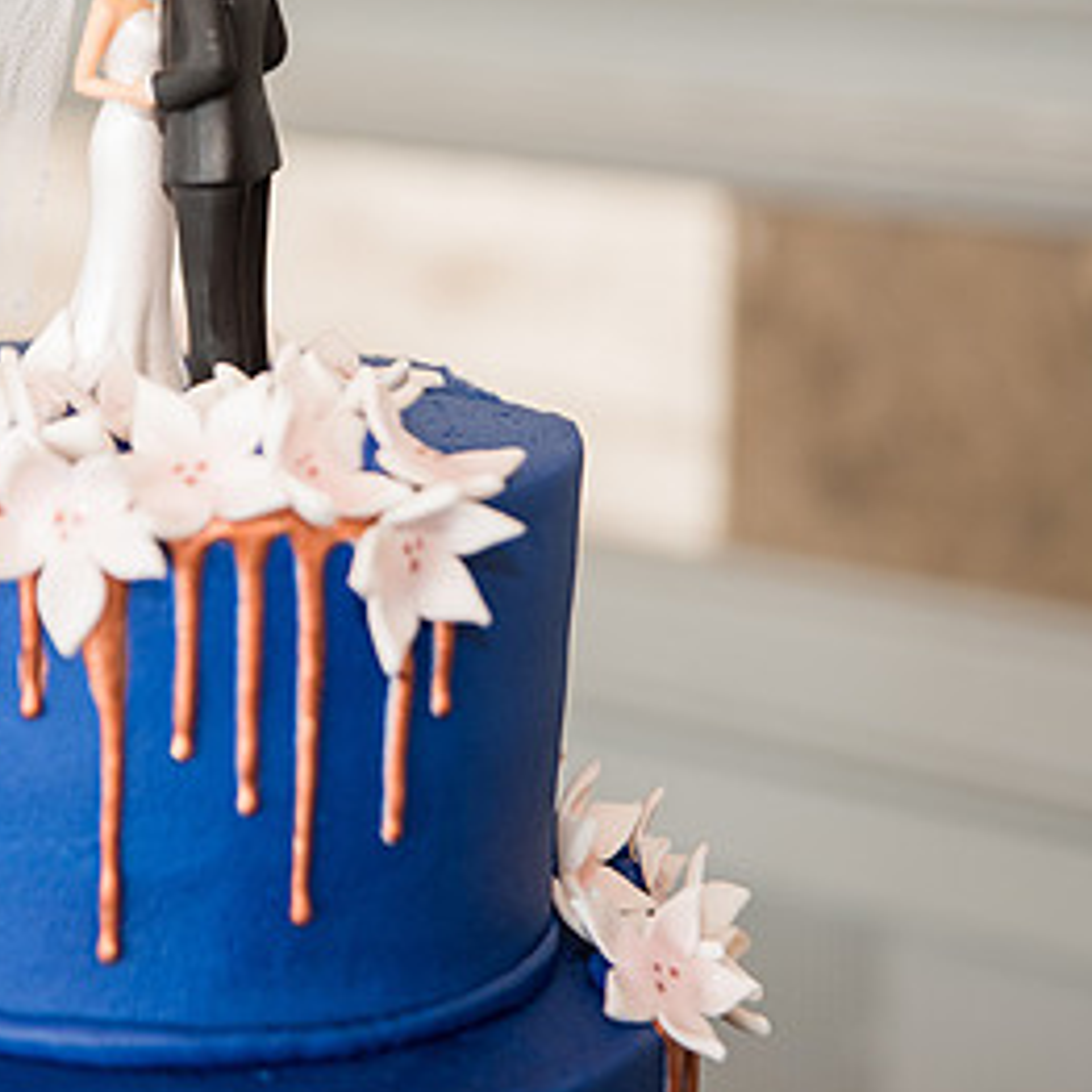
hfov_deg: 13.6
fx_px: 4568
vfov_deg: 13.6
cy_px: 427
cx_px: 208
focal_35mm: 128
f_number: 2.8
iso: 400
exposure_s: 1/100
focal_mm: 68
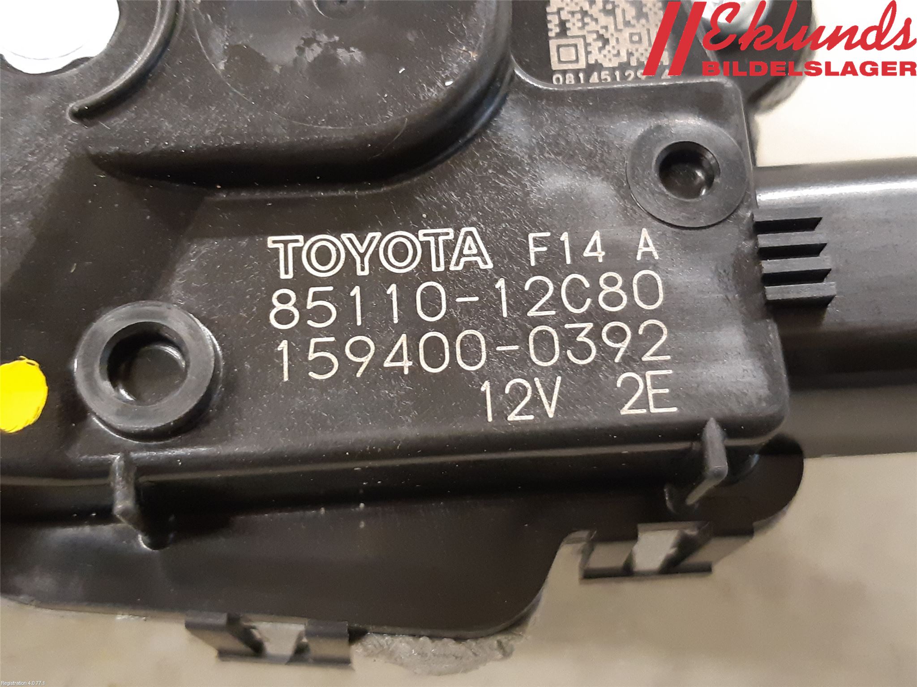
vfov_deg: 53.1
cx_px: 458
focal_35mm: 26
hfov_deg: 67.3
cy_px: 344
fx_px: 689
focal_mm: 3.93
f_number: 1.7
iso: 400
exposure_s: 1/25
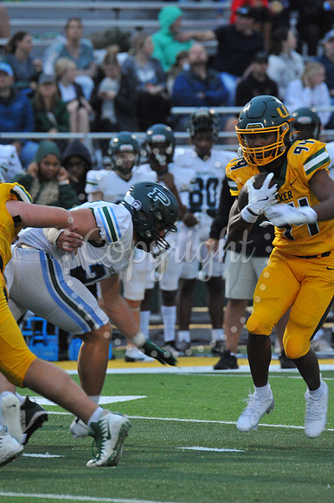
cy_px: 252
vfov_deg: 3.4
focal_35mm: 600
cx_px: 167
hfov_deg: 2.3
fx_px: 8359
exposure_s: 1/200
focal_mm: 600
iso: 6400
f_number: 11
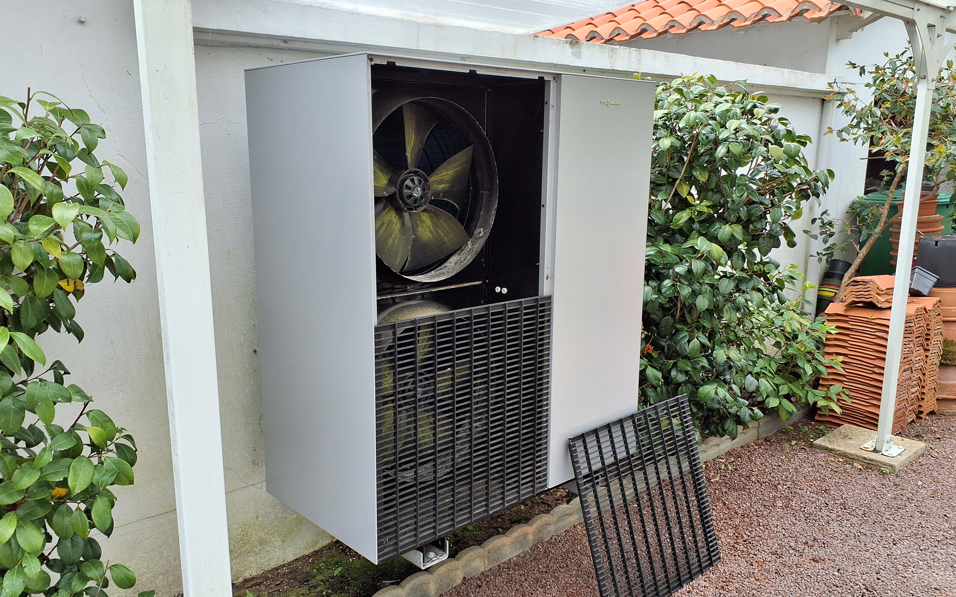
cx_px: 472
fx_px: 756
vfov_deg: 43.1
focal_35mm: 29
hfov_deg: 64.6
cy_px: 312
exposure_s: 1/551
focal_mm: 3.58
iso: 40
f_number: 1.9
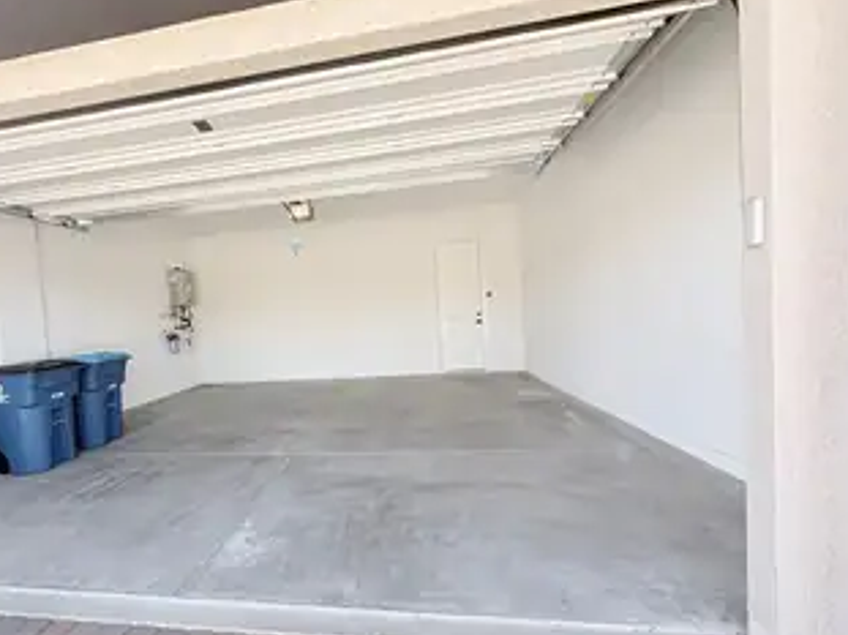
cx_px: 333
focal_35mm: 18
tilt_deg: -2.0
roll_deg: +3.9
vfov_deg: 71.4
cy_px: 343
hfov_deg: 86.5
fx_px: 441
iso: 50
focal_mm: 2.22
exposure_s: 1/164
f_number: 2.2
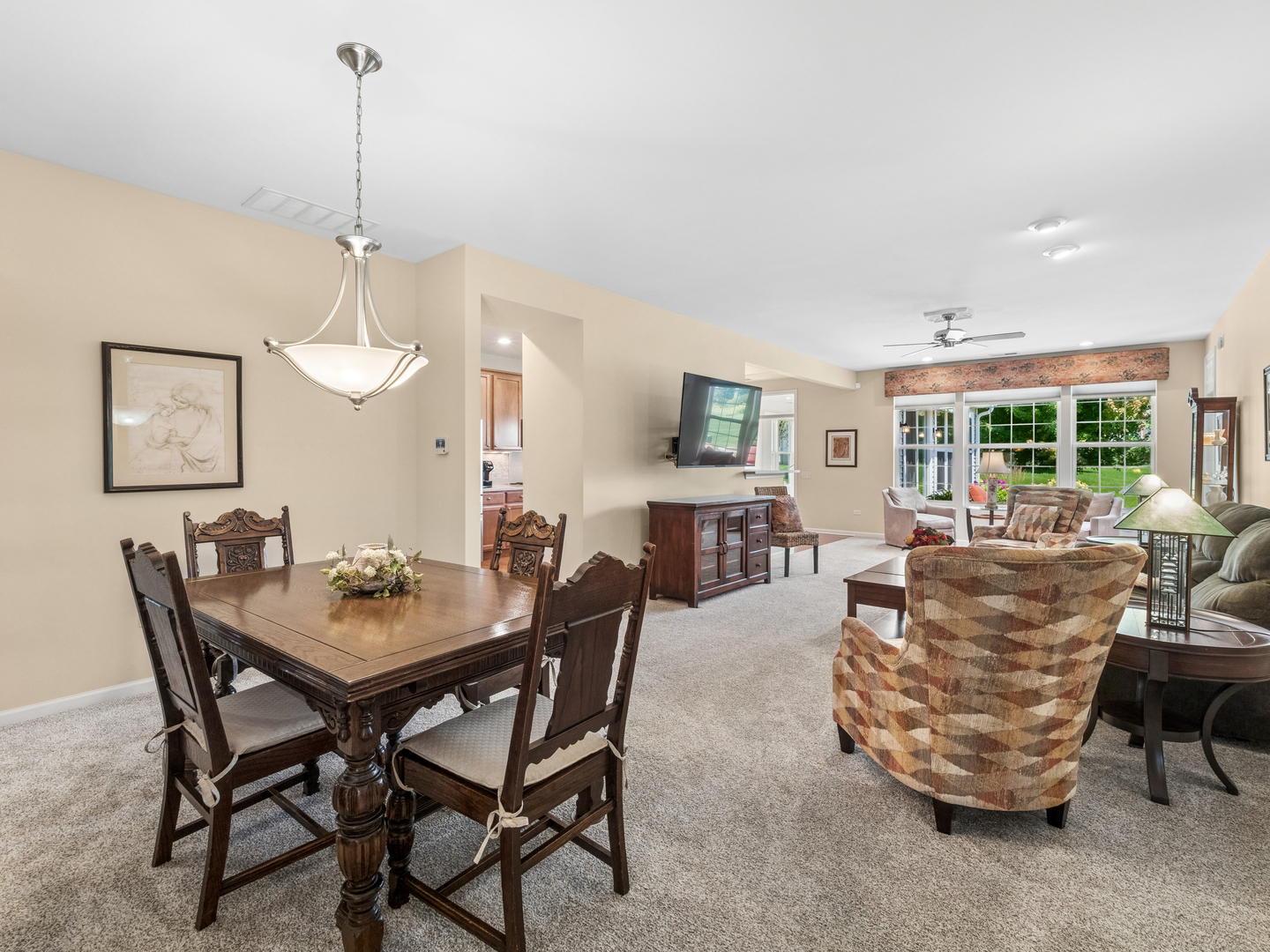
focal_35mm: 16
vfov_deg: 78.1
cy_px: 476
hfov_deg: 94.5
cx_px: 635
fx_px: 587
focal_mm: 8
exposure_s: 1/8
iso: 400
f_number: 8
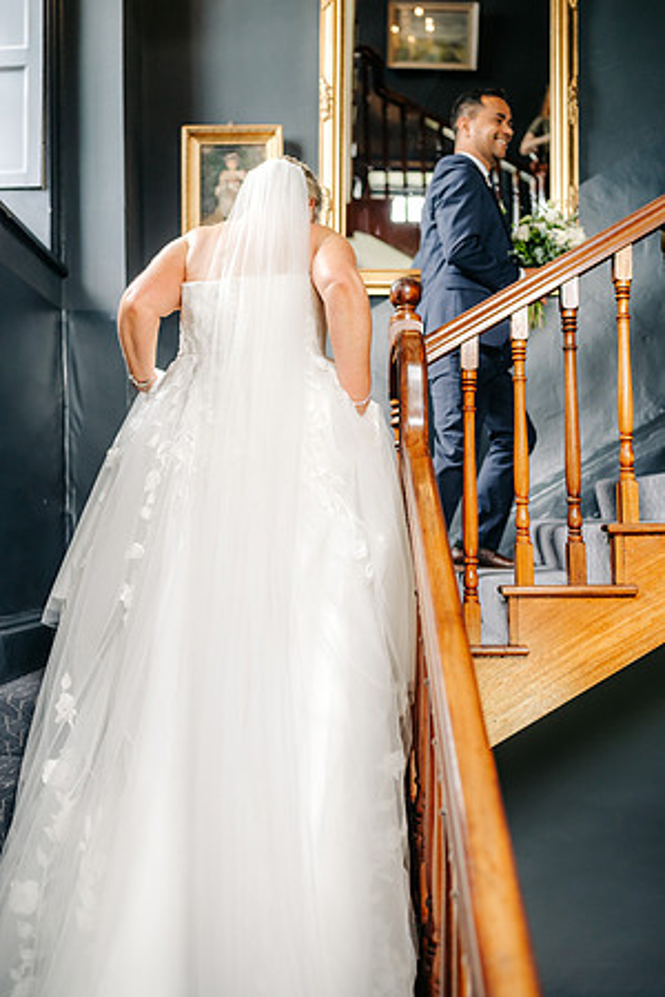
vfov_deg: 54.4
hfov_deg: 37.9
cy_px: 498
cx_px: 332
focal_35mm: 35
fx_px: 970
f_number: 1.6
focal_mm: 35
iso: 400
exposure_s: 1/500
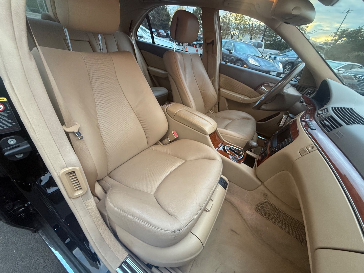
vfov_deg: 85.7
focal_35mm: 14
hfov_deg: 102.1
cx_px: 182
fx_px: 147
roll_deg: -7.6
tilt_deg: -34.1
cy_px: 136
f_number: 2.2
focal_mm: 2.22
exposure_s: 1/90
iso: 320
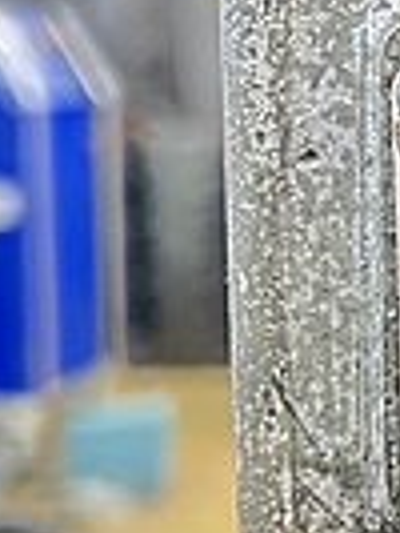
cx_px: 672
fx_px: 1923
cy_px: 329
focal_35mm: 125
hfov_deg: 11.2
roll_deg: +0.2
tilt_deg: -10.6
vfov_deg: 15.7
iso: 320
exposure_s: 1/60
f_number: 1.5
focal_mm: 5.7
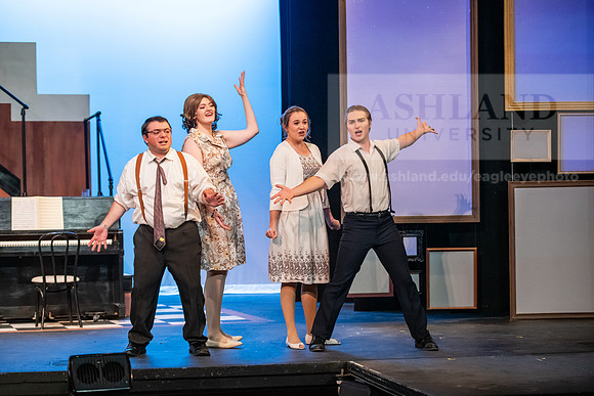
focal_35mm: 82
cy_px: 198
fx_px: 1353
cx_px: 297
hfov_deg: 24.8
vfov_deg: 16.7
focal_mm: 82
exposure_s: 1/200
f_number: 3.2
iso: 2500
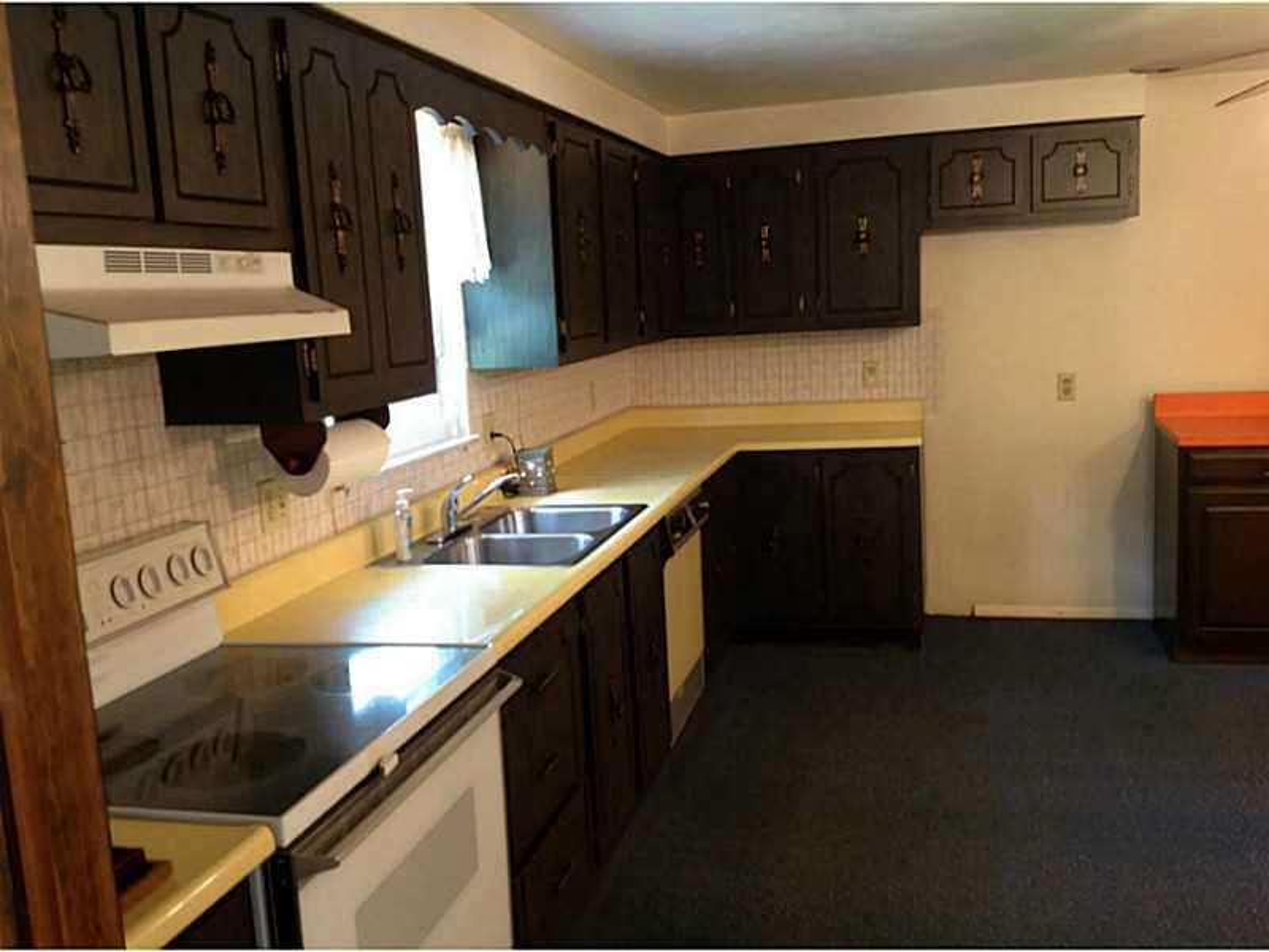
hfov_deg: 52.6
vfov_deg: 40.7
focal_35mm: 35
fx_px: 1283
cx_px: 634
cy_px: 476
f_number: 2.4
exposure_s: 1/15
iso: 160
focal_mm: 4.28
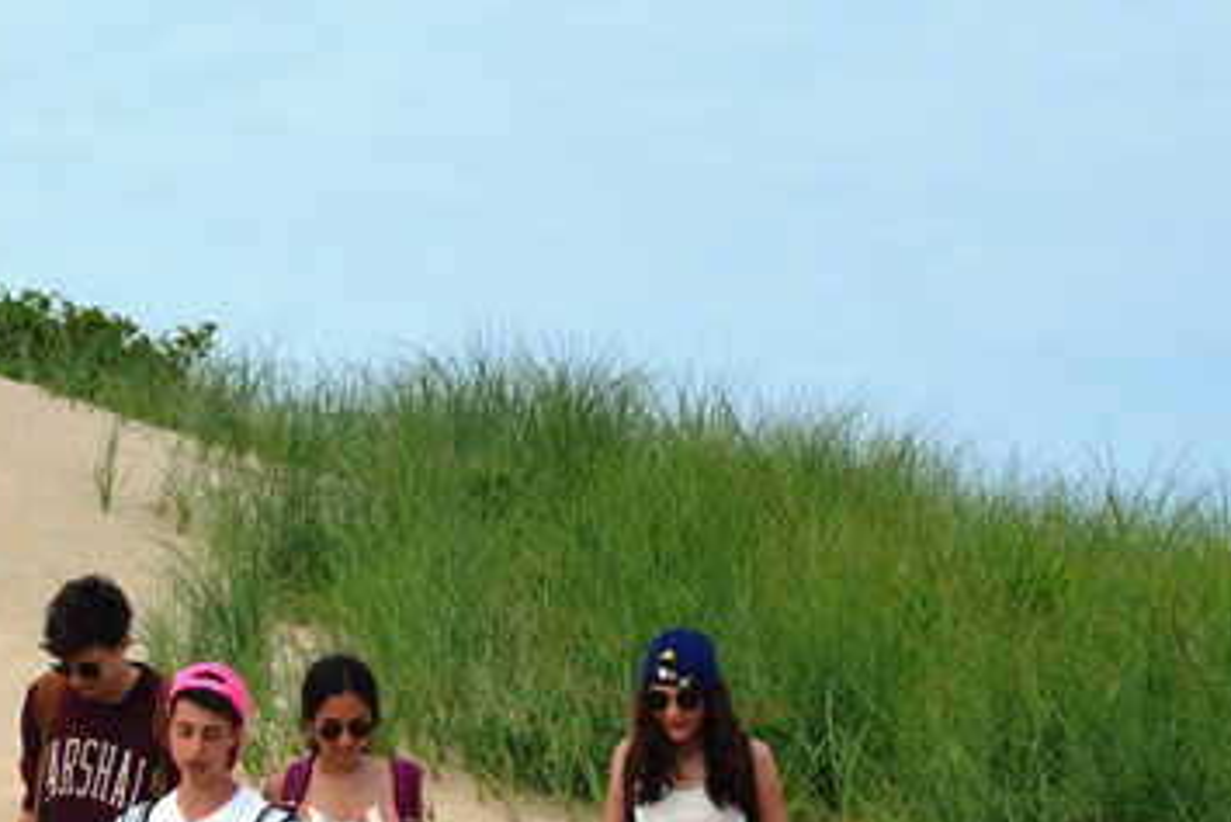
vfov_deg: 6.1
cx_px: -45
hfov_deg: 9.1
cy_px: 848
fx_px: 7696
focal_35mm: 225
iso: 100
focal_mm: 52
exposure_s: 1/250
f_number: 8
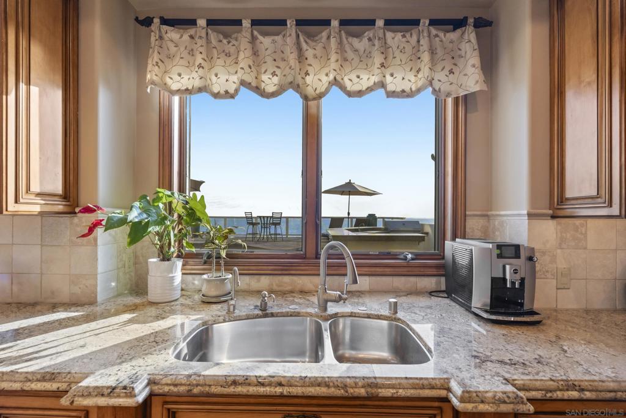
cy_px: 209
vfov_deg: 73.8
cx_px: 313
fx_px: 278
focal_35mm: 16
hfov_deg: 96.7
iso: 500
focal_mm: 16
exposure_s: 1/80
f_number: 8
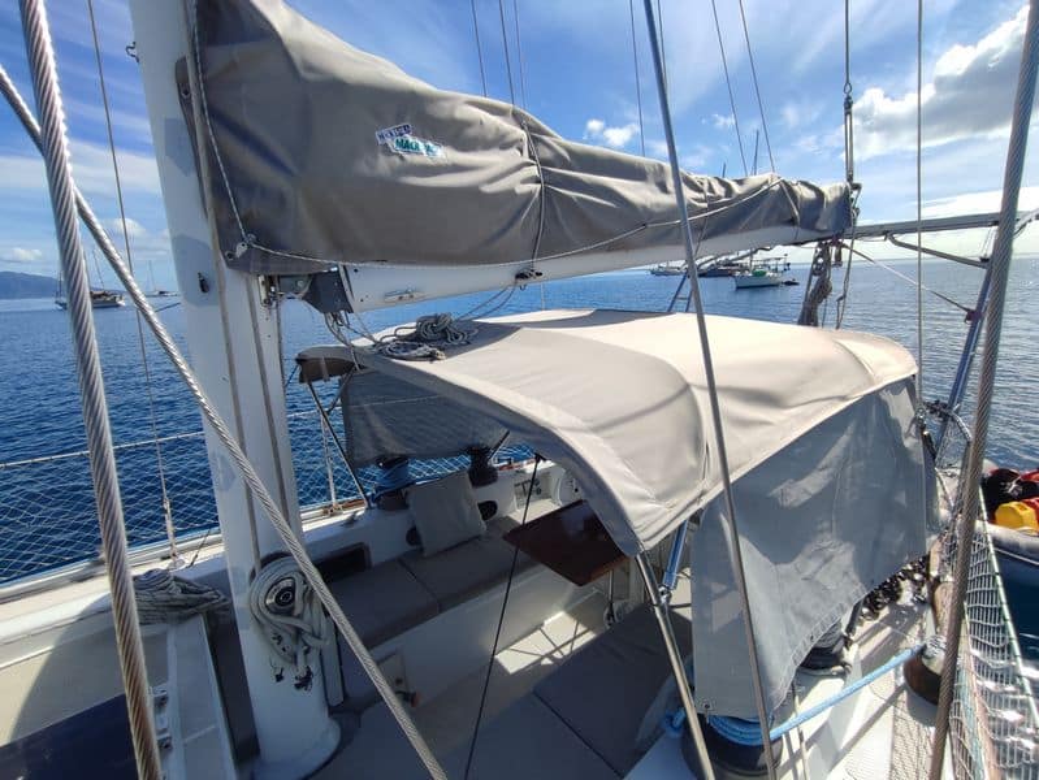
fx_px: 480
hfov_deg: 94.5
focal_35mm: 16
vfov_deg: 78.2
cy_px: 390
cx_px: 520
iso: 50
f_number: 2.2
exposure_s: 1/1508
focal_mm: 1.65
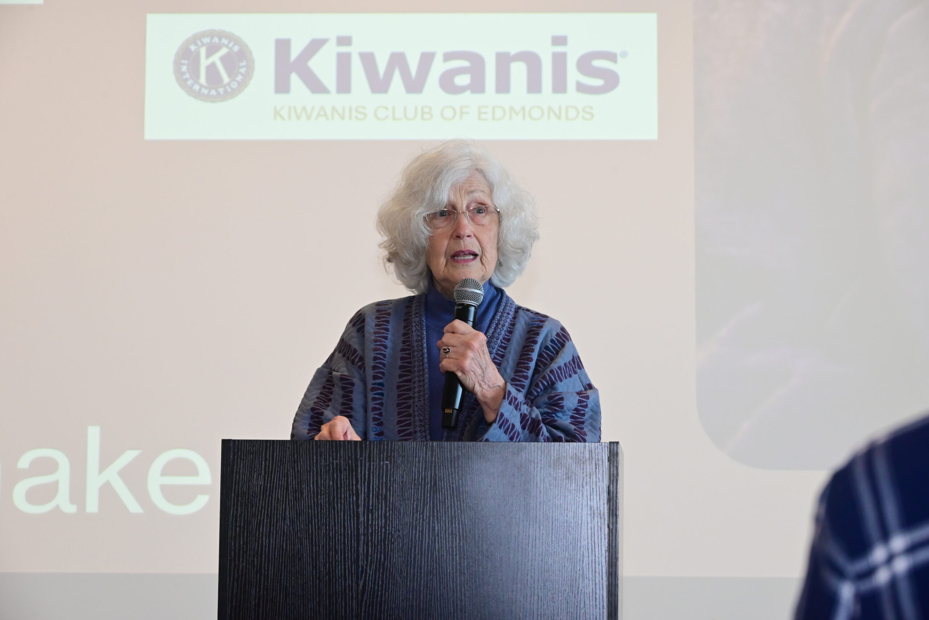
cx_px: 464
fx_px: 2401
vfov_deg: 14.7
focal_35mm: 93
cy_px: 310
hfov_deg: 21.9
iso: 3200
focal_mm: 93
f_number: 10
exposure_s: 1/100
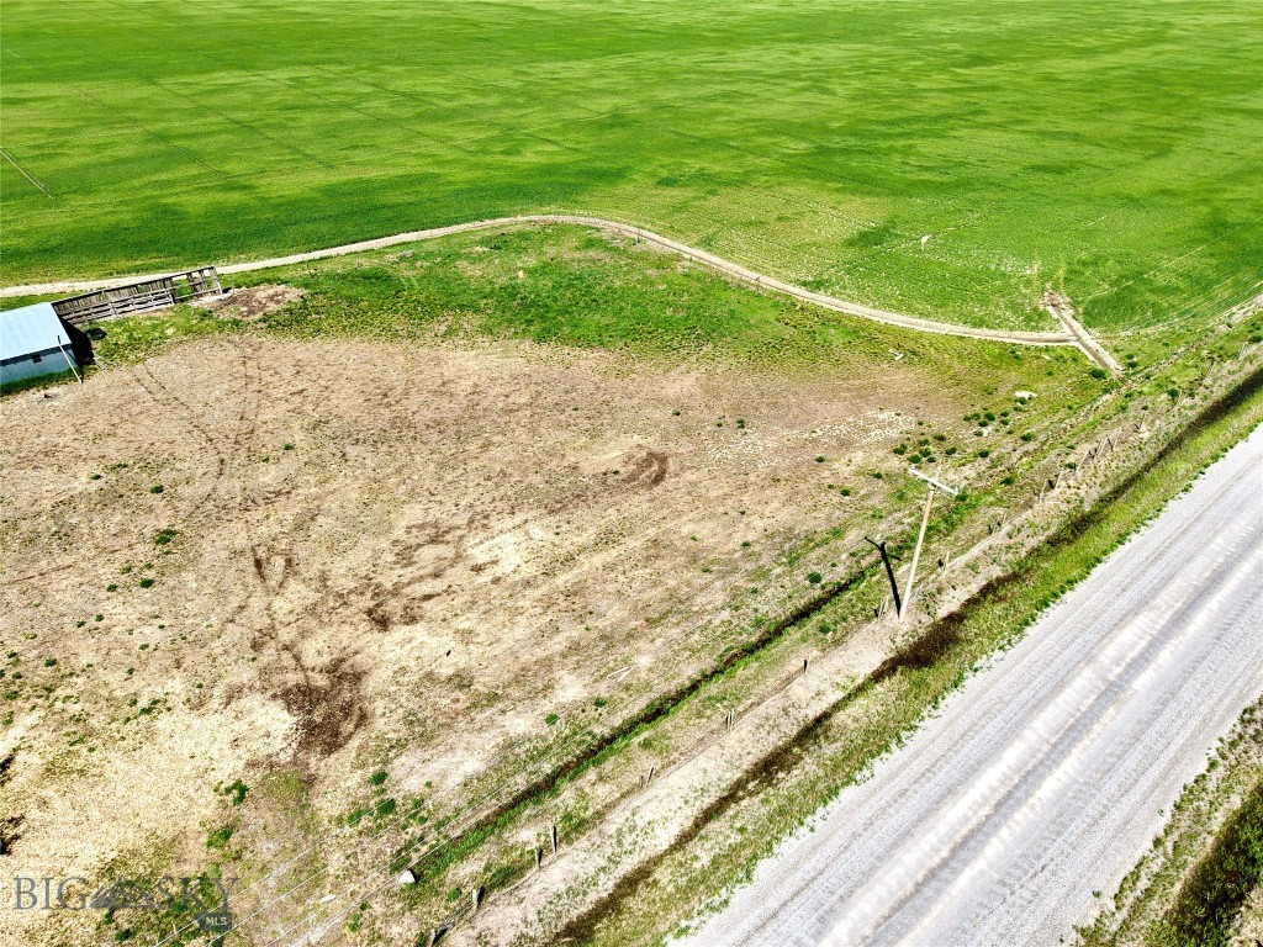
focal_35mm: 24
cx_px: 632
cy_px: 474
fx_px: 876
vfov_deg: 56.8
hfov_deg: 71.6
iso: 100
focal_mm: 8.67
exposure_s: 1/4000
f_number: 1.8
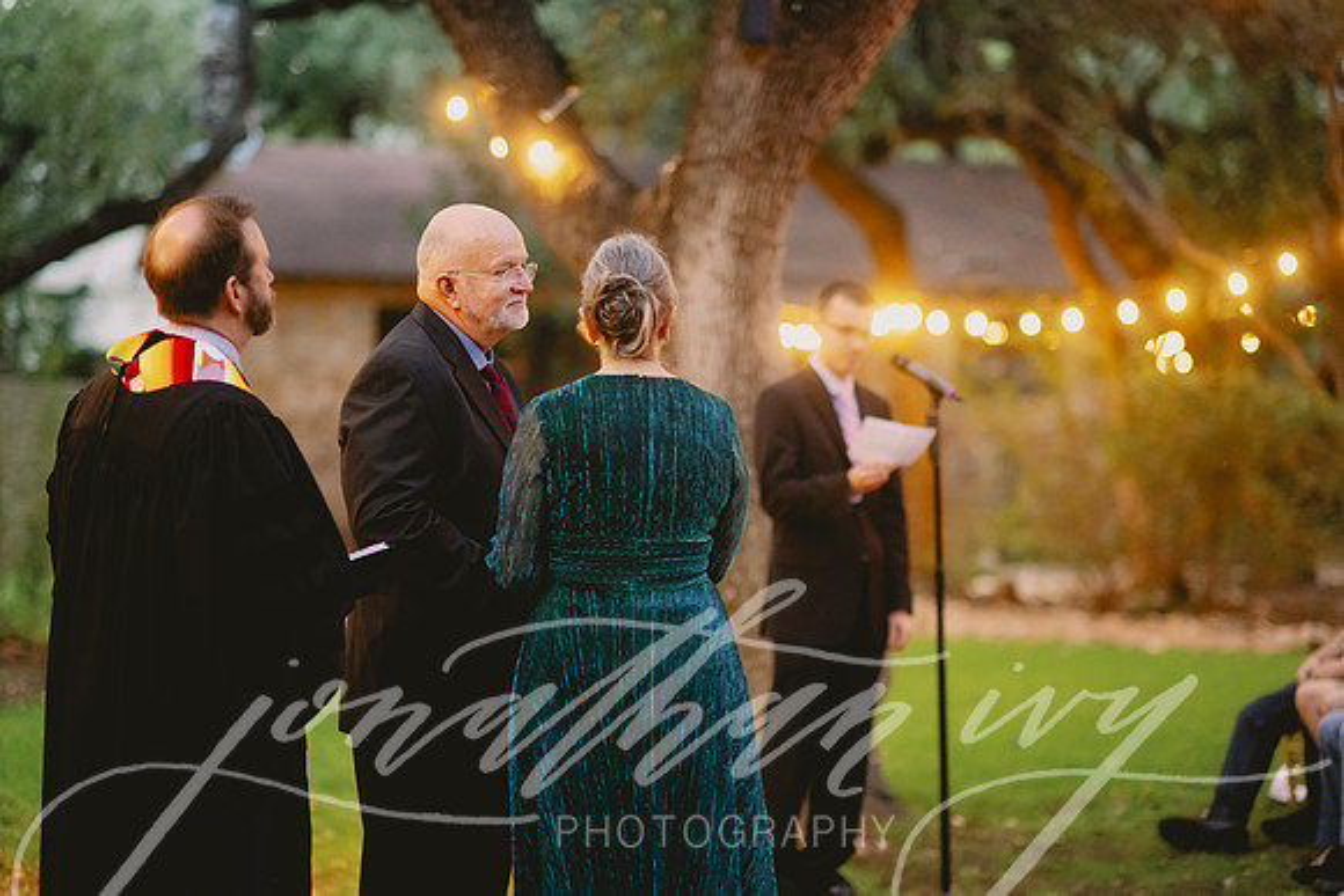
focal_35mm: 85
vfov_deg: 16.1
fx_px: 3174
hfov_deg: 23.9
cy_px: 448
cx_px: 672
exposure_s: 1/200
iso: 5000
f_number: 1.8
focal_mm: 85
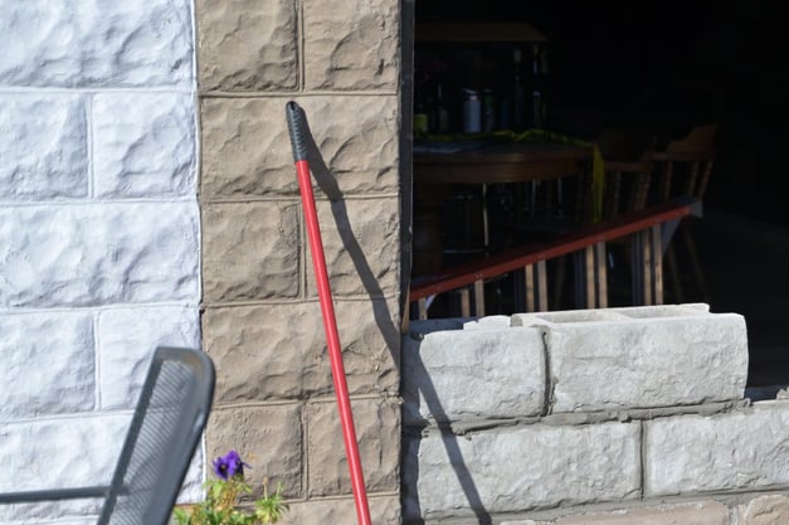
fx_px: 2431
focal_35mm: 111
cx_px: 725
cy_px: 444
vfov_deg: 12.3
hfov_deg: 18.1
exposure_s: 1/2000
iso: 80
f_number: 2.8
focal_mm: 58
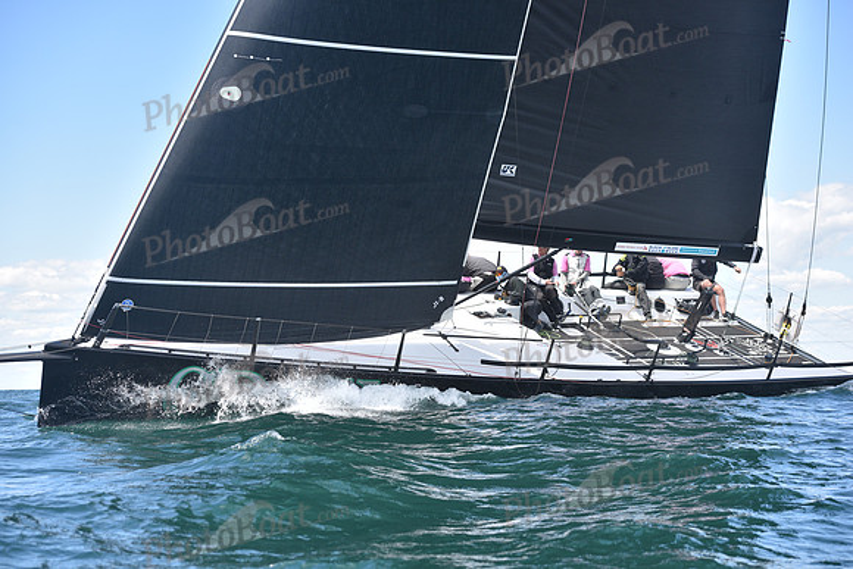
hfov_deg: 28.8
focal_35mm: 70
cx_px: 426
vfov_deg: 19.5
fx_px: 1659
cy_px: 284
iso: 250
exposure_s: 1/800
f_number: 5
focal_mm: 70
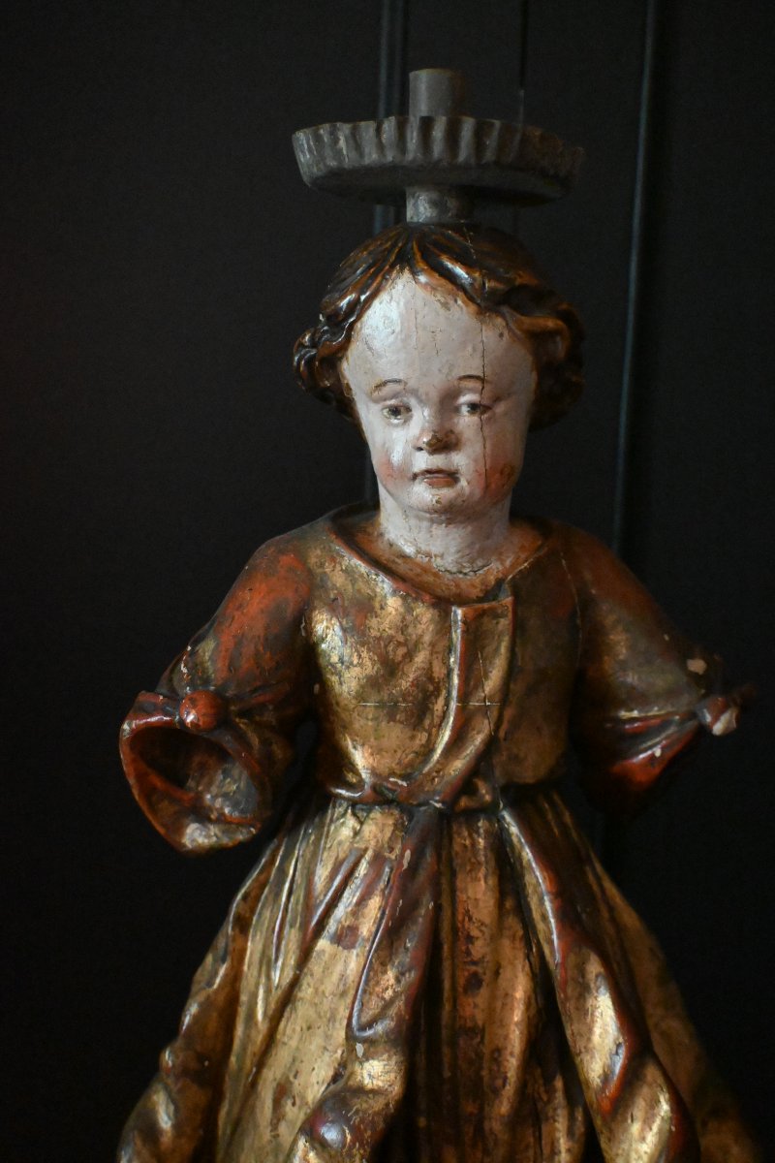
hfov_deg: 34.2
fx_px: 1259
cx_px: 388
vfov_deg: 49.6
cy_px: 582
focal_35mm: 39
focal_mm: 26
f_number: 4.5
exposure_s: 1/50
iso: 12800
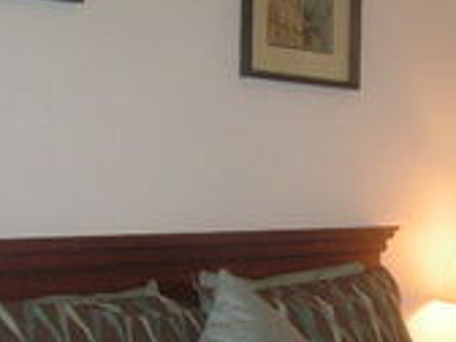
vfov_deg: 17.7
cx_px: 399
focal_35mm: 83
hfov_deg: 23.0
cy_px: 239
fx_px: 1093
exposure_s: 1/40
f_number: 2.8
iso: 200
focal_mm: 6.3
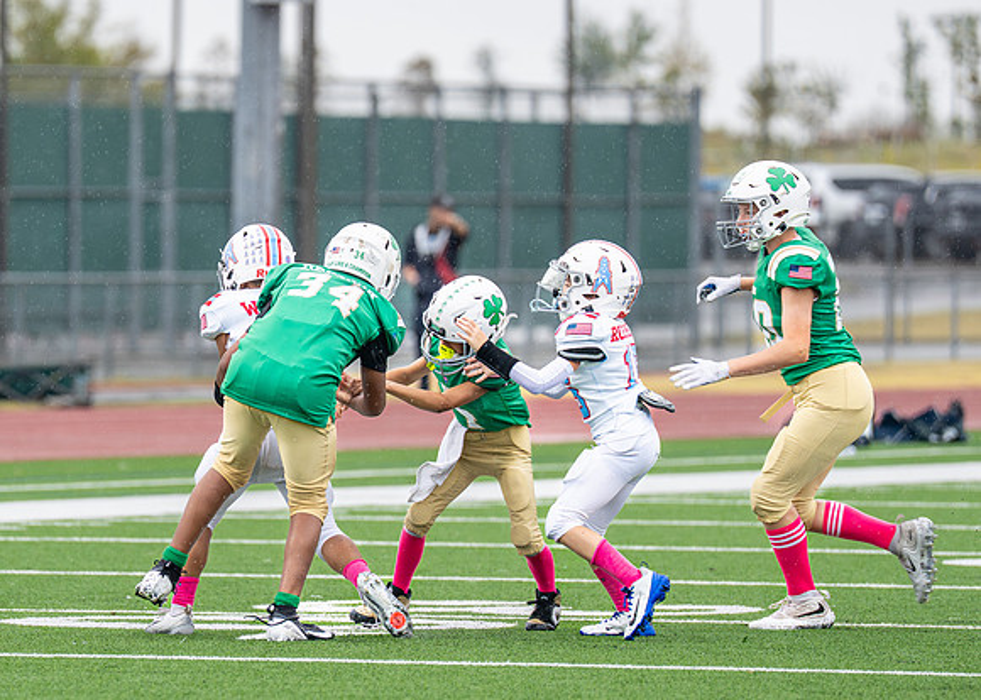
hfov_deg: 4.7
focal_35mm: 432
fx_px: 12047
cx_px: 239
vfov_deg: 3.3
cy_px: 367
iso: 400
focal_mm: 200
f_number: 2.8
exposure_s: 1/1000
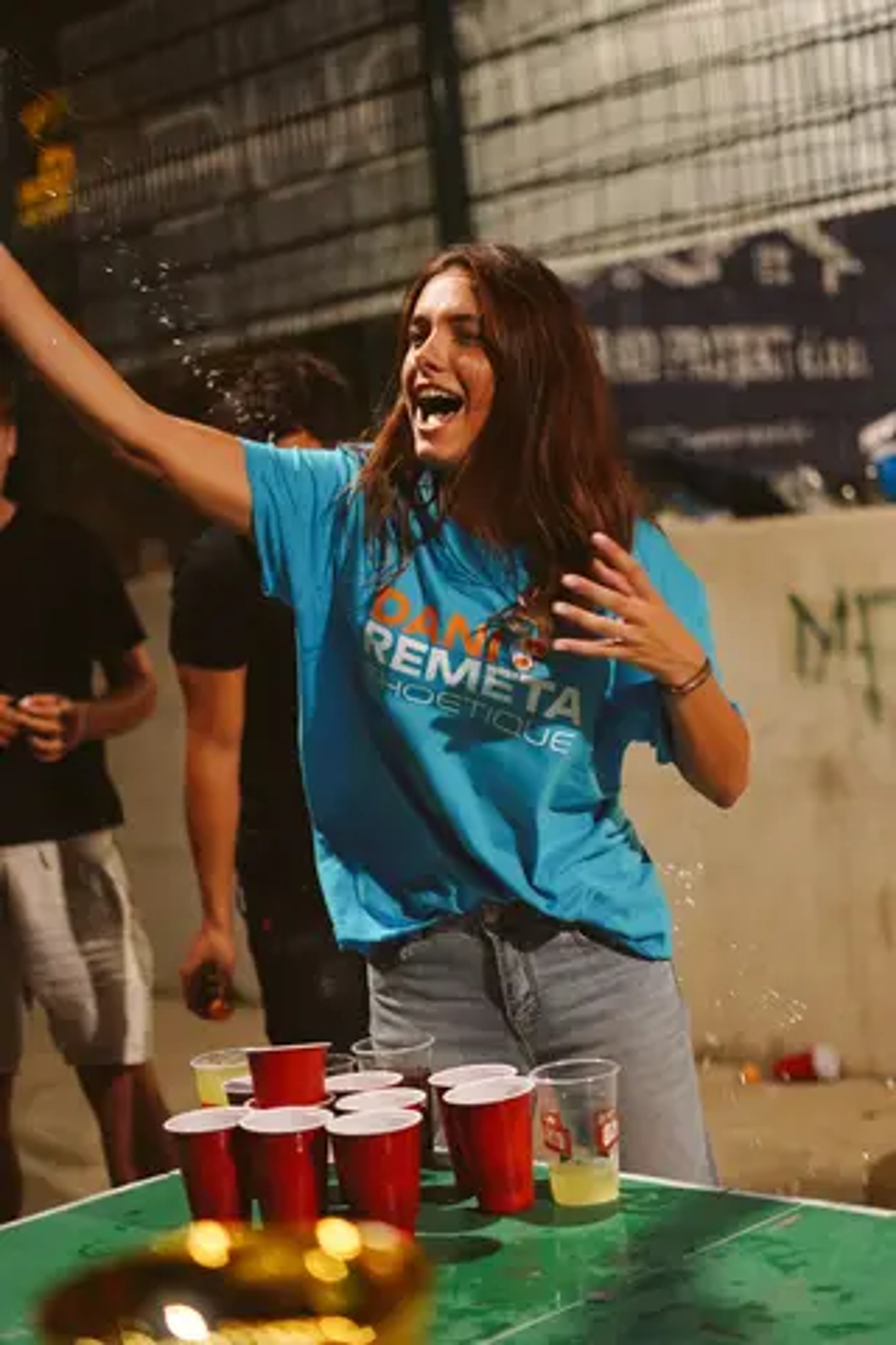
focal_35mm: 50
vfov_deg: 39.6
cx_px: 448
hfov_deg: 27.0
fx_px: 1867
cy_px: 672
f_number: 1.8
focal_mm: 50
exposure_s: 1/320
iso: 4000
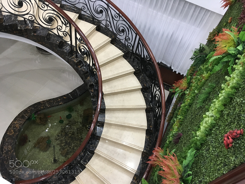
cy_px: 92
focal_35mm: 29
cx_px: 122
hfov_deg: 61.7
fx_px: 205
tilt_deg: -50.7
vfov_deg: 48.2
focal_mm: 4.15
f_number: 2.2
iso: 200
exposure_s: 1/20
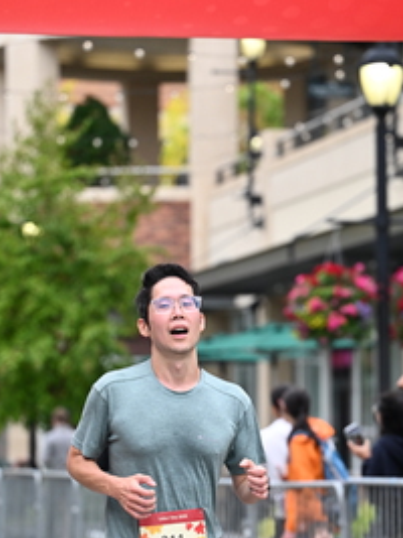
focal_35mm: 186
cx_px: 231
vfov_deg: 10.6
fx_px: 2890
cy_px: 375
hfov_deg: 8.0
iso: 640
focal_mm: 94
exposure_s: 1/2000
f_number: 2.8
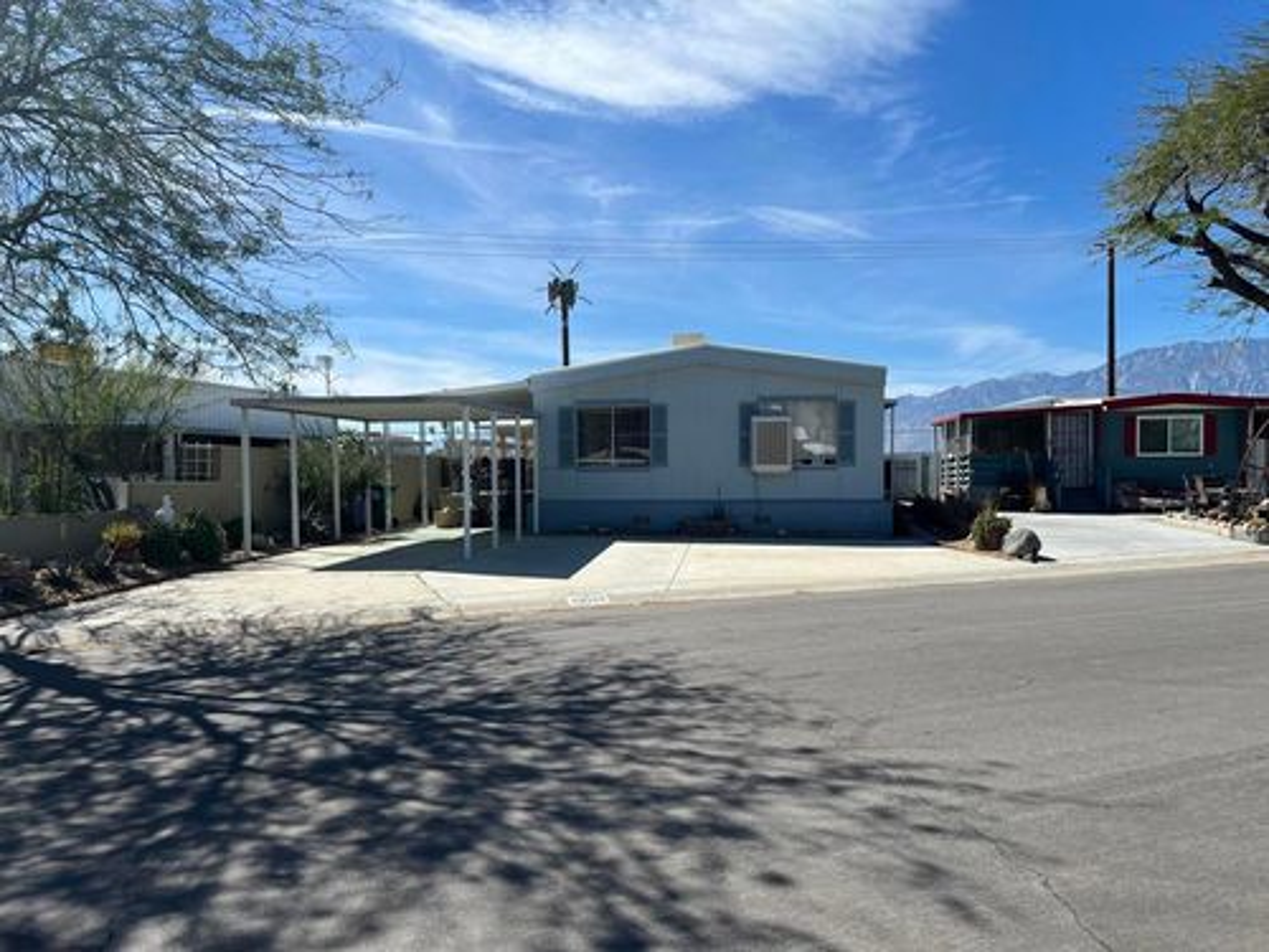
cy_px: 476
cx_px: 634
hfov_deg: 67.3
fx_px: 953
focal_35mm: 26
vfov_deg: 53.1
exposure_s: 1/5882
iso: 50
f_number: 1.5
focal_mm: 5.7
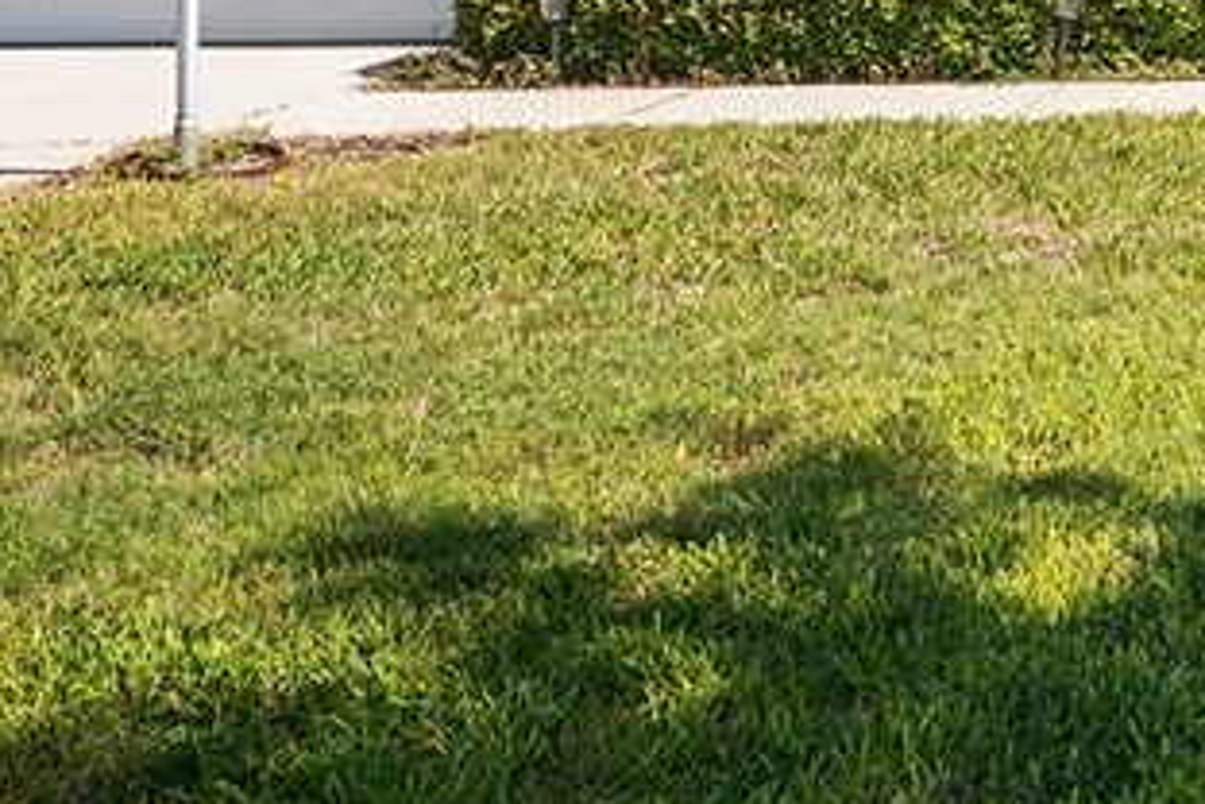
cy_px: -216
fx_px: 2544
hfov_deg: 22.6
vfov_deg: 17.0
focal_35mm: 76
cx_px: 1726
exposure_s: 1/1000
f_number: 7.1
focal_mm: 14
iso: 400
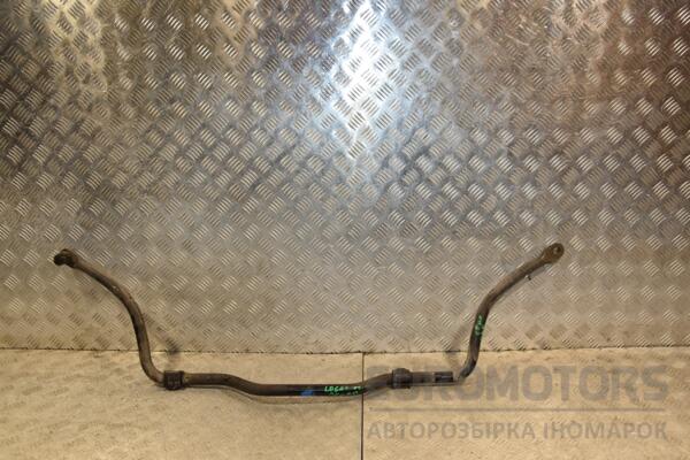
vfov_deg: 41.7
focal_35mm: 32
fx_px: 604
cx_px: 345
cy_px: 230
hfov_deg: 59.5
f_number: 5.6
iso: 800
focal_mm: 21
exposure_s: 1/200
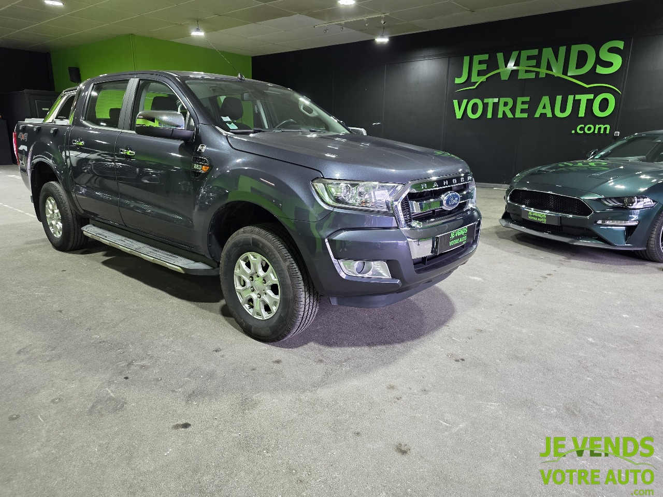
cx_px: 332
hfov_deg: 73.9
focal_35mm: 23
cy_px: 248
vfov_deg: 58.9
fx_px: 441
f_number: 1.7
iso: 200
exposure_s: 1/120
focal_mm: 6.25
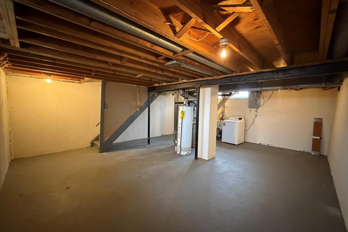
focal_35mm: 15
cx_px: 177
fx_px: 145
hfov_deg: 100.4
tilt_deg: -5.2
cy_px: 119
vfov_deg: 77.3
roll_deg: -1.4
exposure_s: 1/40
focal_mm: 2.22
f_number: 2.2
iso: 1250
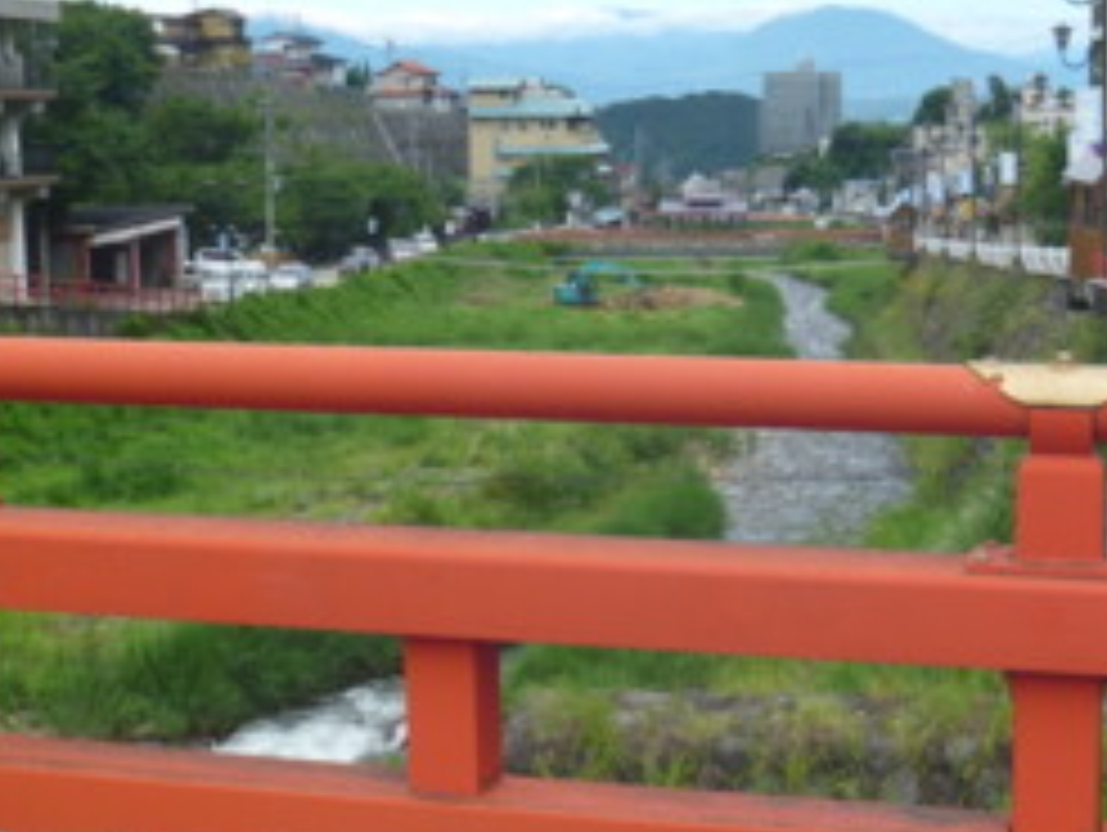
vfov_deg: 23.0
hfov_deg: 29.8
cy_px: 436
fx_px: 2049
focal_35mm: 64
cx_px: 819
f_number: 4.5
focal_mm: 6.3
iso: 80
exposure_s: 1/250
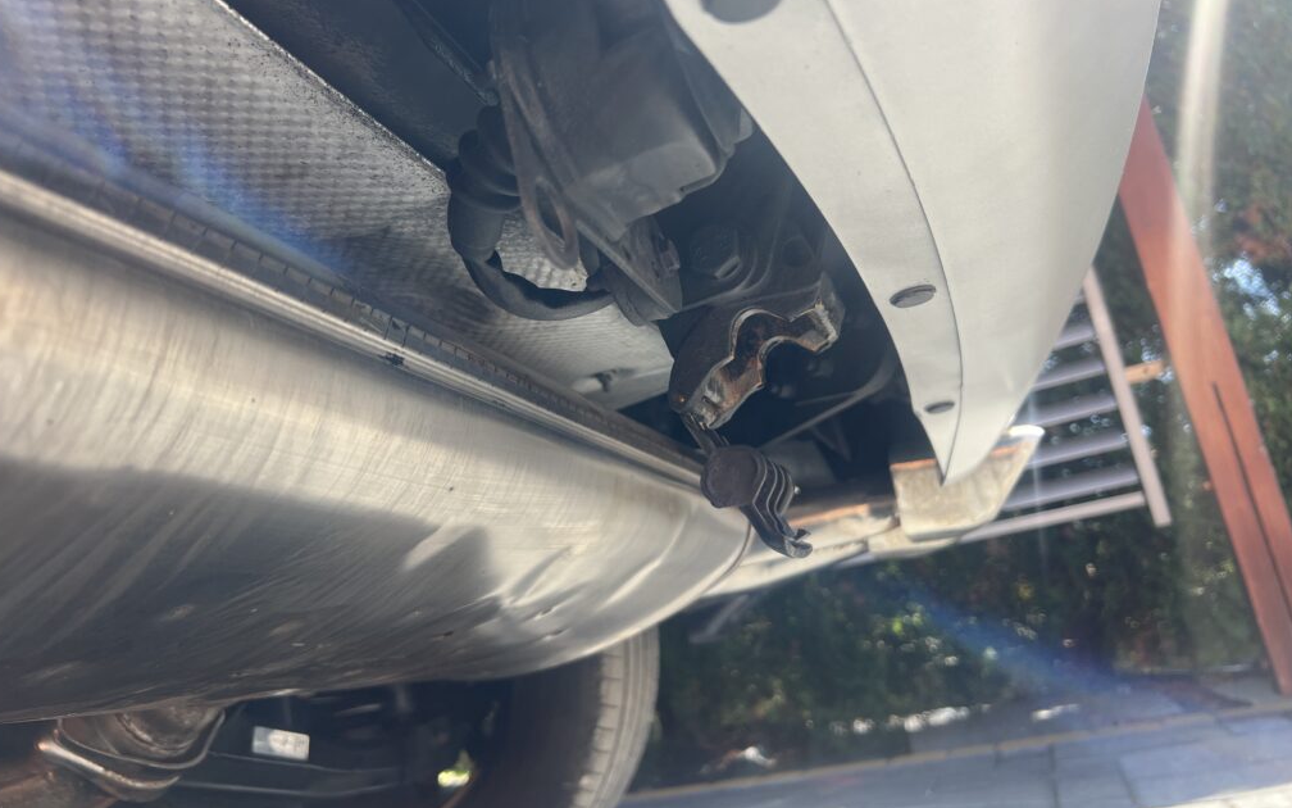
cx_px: 638
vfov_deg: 44.5
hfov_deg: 66.5
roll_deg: +8.9
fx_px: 986
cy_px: 381
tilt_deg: +15.2
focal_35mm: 28
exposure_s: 1/502
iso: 50
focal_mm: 5.7
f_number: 1.5
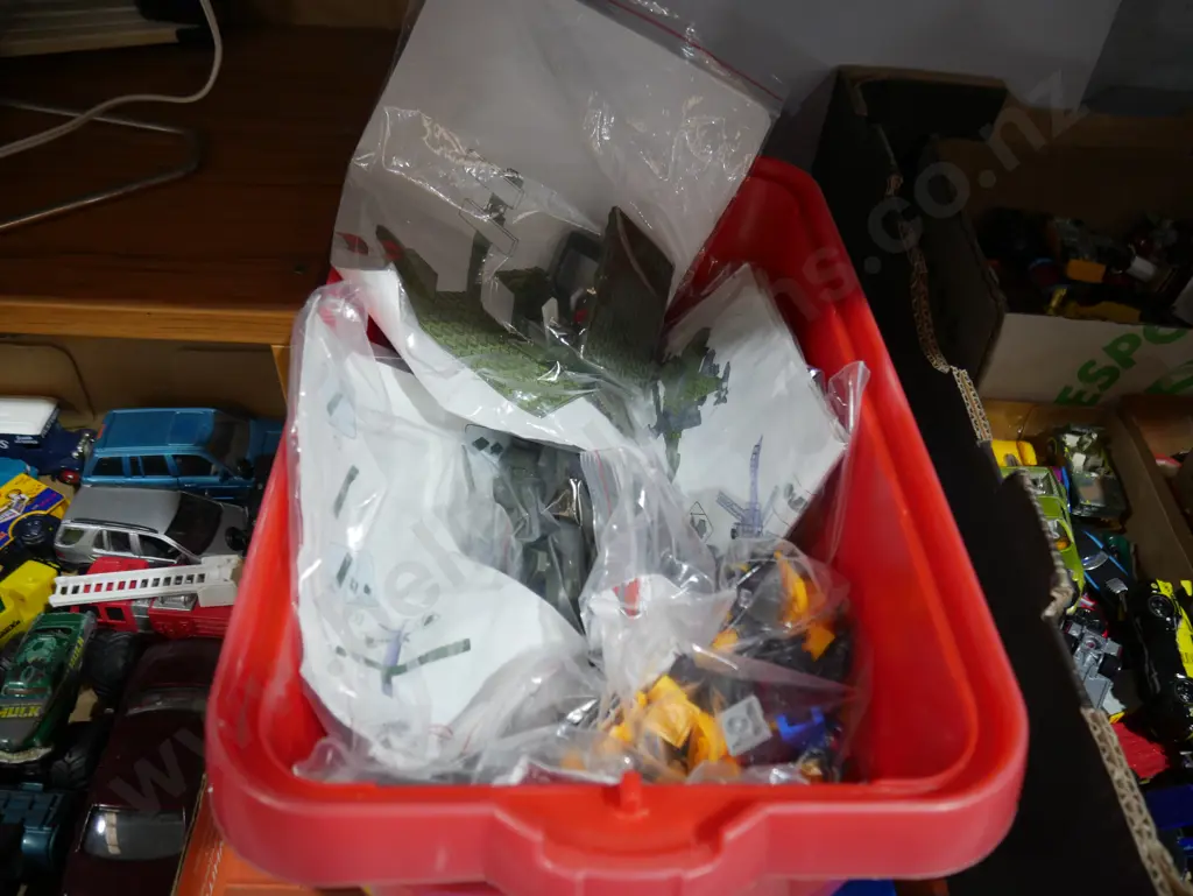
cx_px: 596
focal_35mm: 28
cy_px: 448
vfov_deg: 49.8
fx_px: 965
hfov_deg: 63.4
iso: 400
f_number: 3.5
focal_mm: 14
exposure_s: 1/60
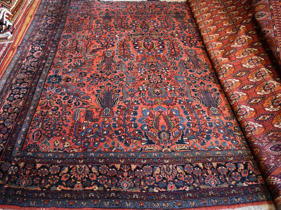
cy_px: 106
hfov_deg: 59.8
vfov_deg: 46.8
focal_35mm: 30
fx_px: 243
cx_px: 122
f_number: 3.5
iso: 2800
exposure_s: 1/125
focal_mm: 18
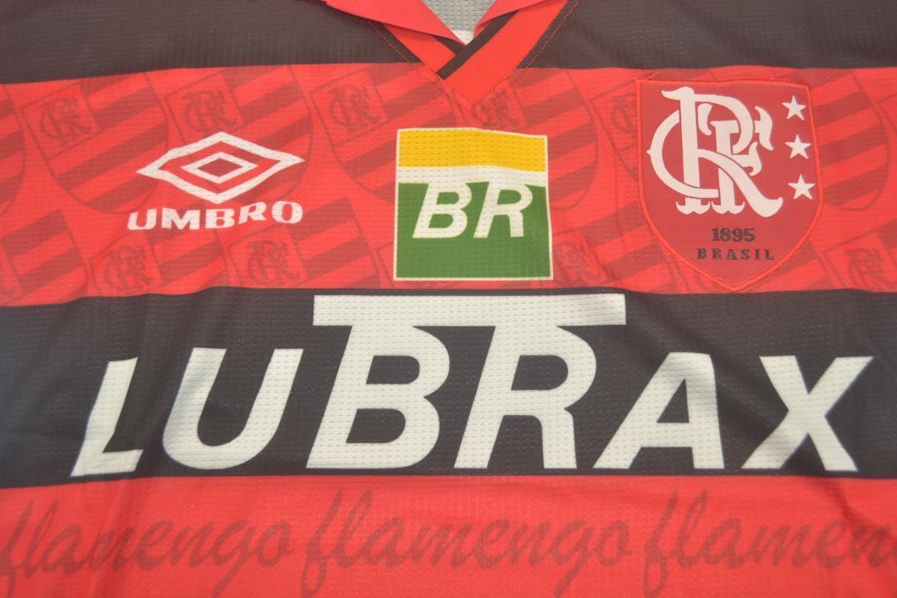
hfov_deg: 53.1
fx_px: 897
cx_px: 448
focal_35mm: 36
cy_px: 299
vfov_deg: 36.9
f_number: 4
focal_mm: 24
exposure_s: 1/60
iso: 200
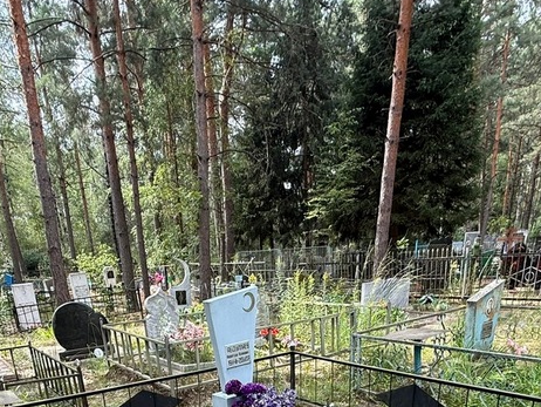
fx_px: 485
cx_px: 242
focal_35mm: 31
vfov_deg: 38.1
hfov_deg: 58.2
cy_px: 445
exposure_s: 1/201
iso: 50
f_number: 2.2
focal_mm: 2.22
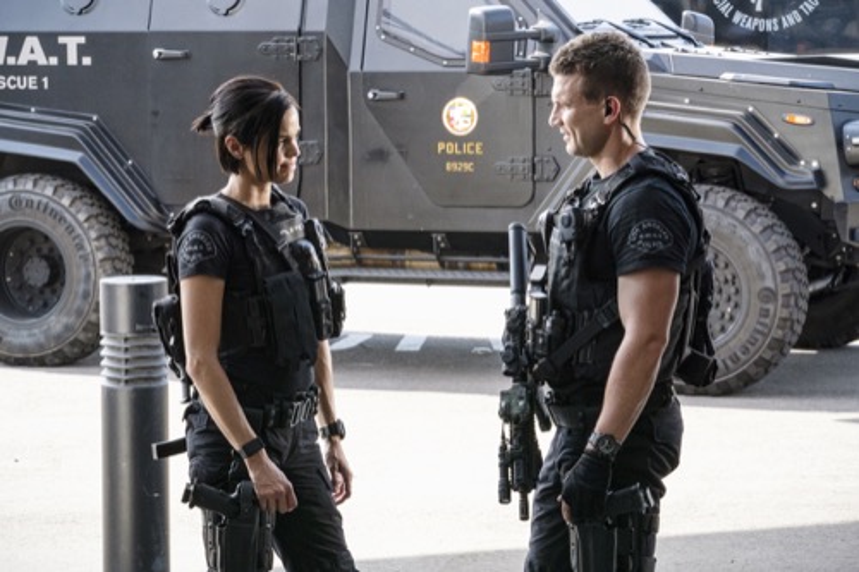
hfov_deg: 16.3
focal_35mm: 126
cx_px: 430
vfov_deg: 10.9
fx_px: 3005
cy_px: 286
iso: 6400
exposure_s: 1/250
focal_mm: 126
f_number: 22
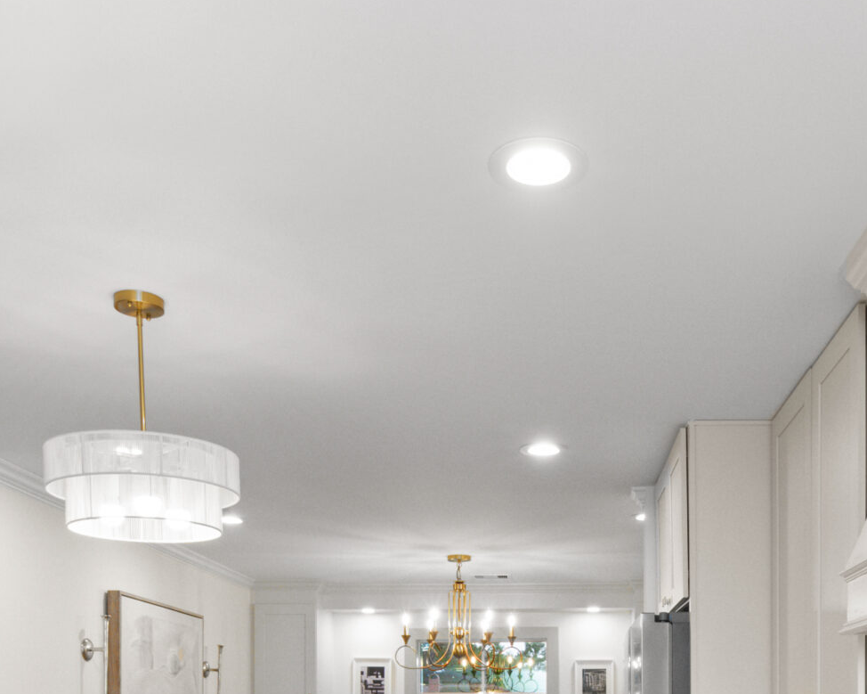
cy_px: 726
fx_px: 949
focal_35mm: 37
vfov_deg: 35.5
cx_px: 547
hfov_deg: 48.6
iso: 320
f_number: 11
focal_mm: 10
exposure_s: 1/4
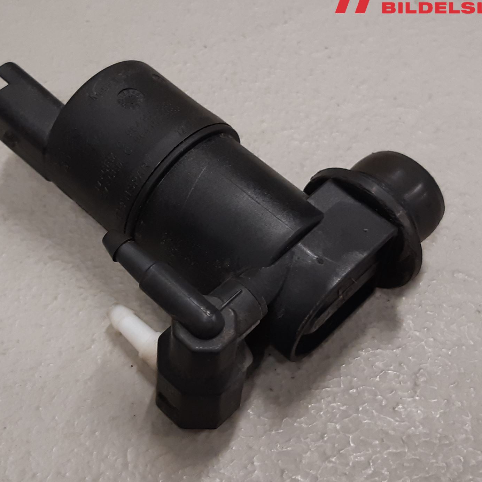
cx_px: 192
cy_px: 222
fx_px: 536
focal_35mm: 34
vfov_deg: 48.4
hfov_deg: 48.2
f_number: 1.7
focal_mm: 3.93
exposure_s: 1/50
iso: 100
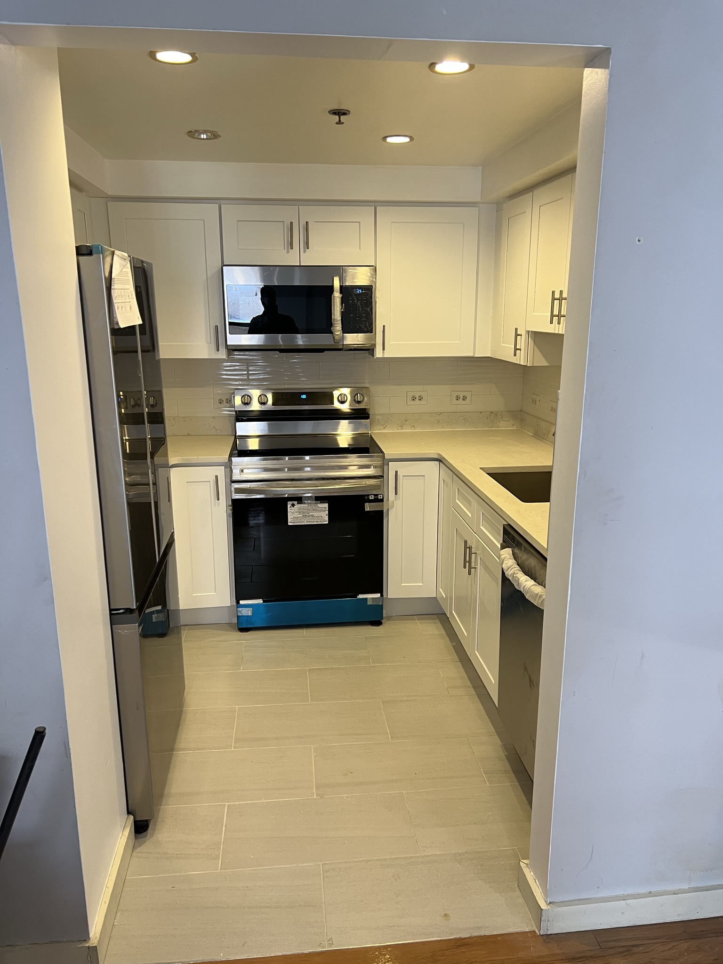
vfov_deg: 67.3
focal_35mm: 26
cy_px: 482
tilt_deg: -12.6
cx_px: 362
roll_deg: +1.1
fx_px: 724
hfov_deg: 53.1
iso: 80
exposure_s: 1/60
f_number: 1.5
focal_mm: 5.7
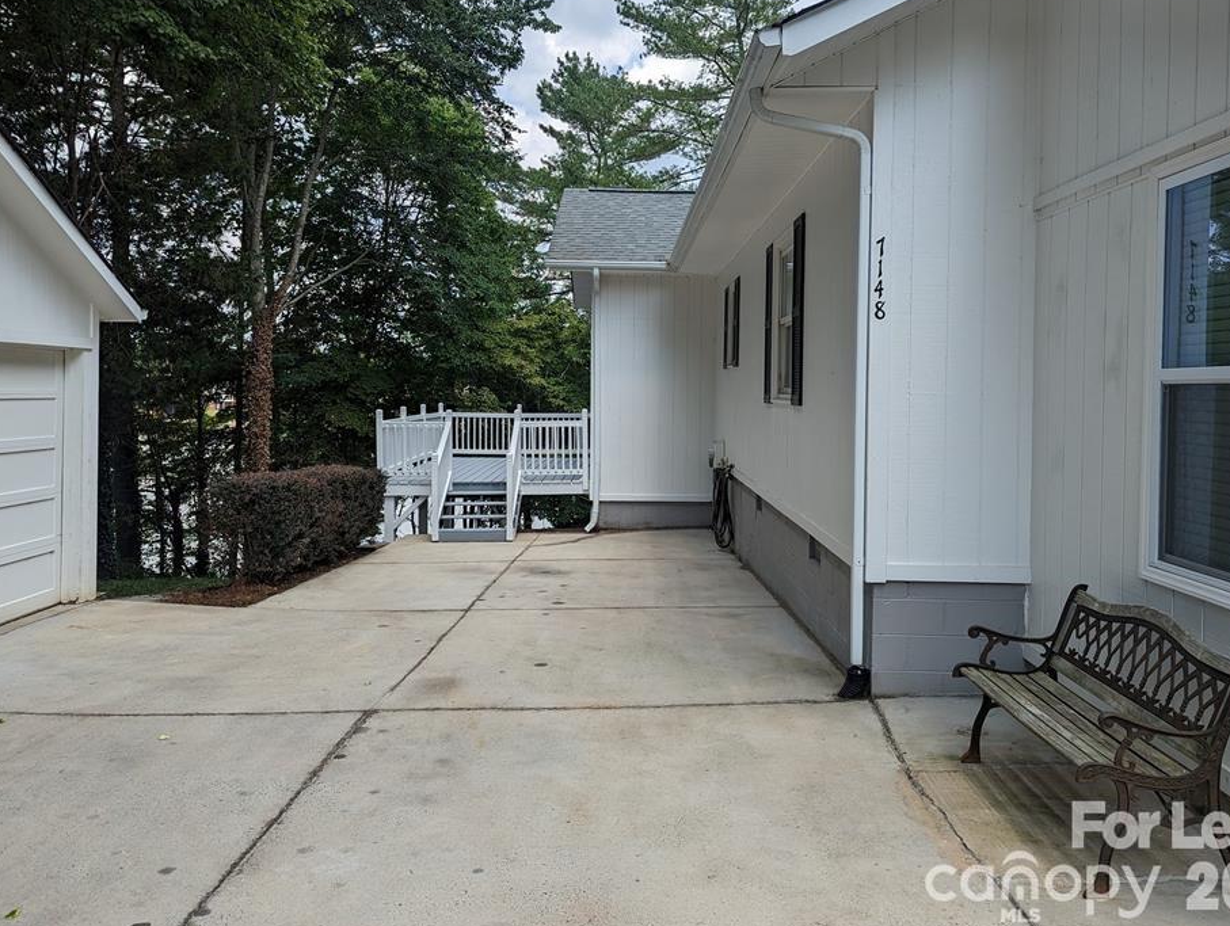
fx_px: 961
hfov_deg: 65.2
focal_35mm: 27
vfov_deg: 51.4
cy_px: 414
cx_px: 640
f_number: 1.85
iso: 44
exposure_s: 1/1689
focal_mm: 6.81
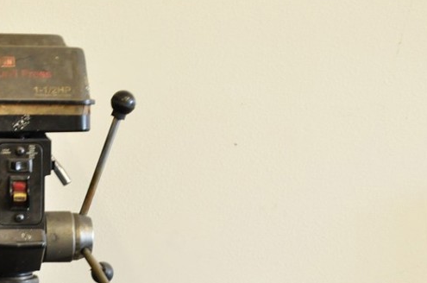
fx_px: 1397
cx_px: 58
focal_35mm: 118
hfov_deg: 17.2
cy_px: 286
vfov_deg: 11.4
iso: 1250
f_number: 8
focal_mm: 38
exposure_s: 1/13
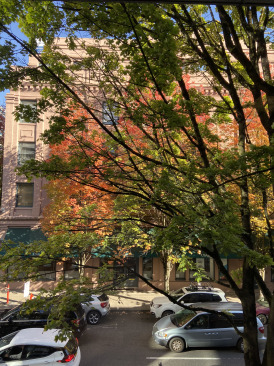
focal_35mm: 26
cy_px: 183
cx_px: 137
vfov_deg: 67.3
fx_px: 275
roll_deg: -0.8
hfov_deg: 53.0
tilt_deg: +4.9
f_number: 1.8
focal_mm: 4.25
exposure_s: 1/249
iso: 32
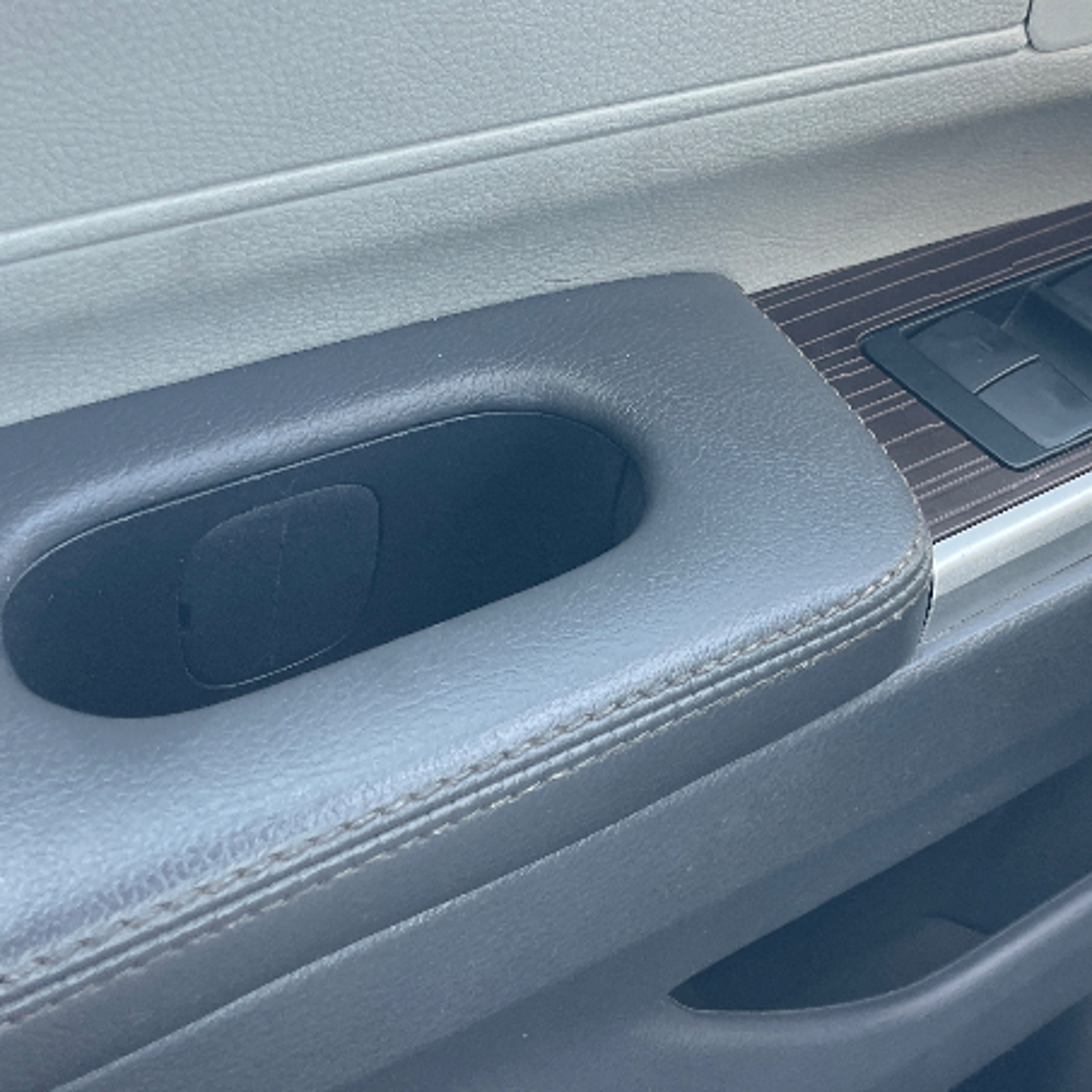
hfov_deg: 32.4
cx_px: 757
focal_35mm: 52
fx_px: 1856
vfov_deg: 32.7
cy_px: 456
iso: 64
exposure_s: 1/121
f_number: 1.6
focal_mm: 4.2
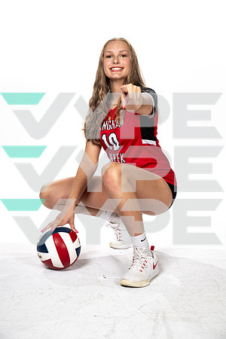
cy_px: 170
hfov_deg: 19.5
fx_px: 659
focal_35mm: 70
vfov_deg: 28.8
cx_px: 113
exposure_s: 1/320
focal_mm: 70
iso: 400
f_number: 7.1
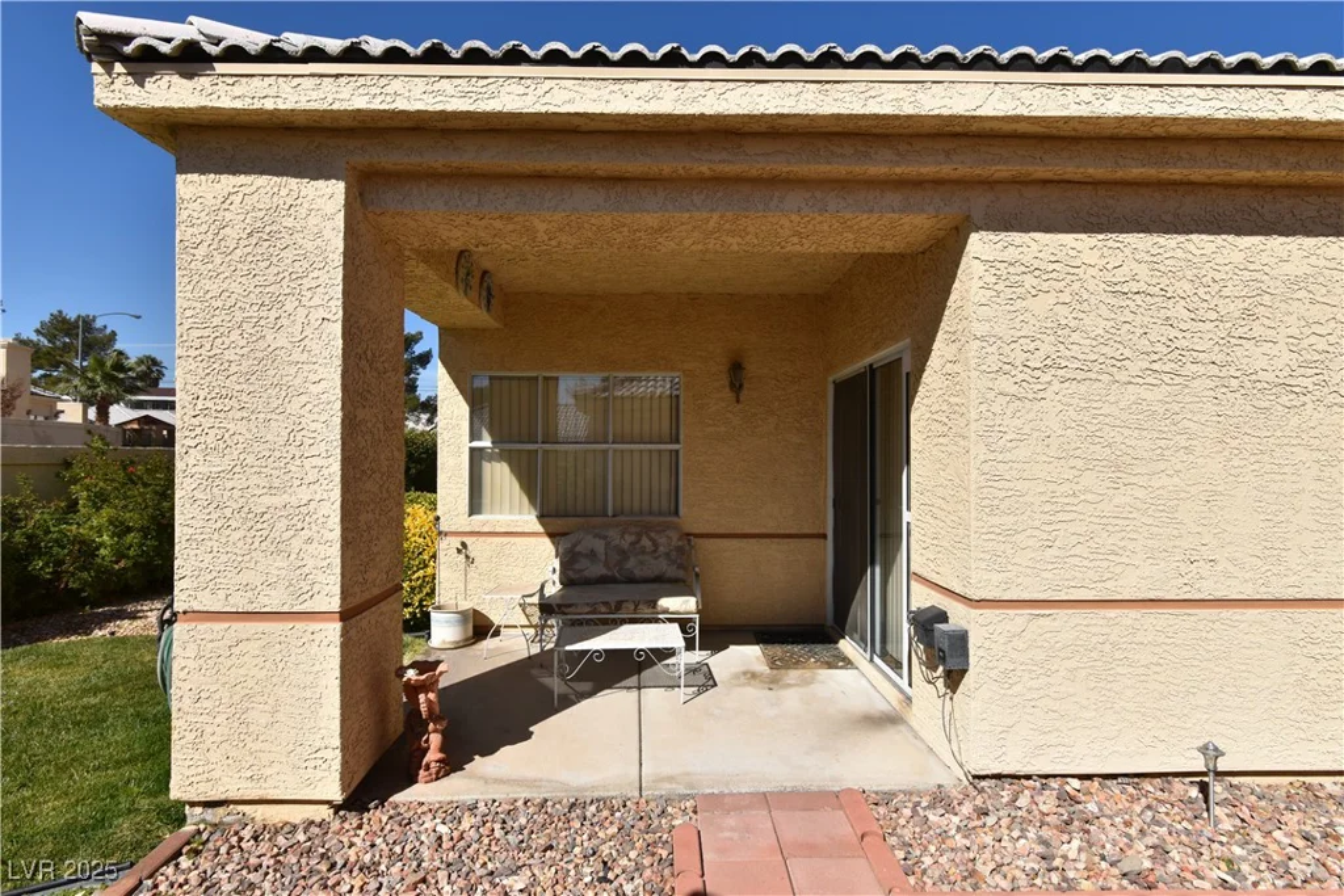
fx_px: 644
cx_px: 672
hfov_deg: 92.4
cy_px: 448
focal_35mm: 17
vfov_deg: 69.7
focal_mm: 11.5
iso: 200
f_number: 11
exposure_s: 1/500
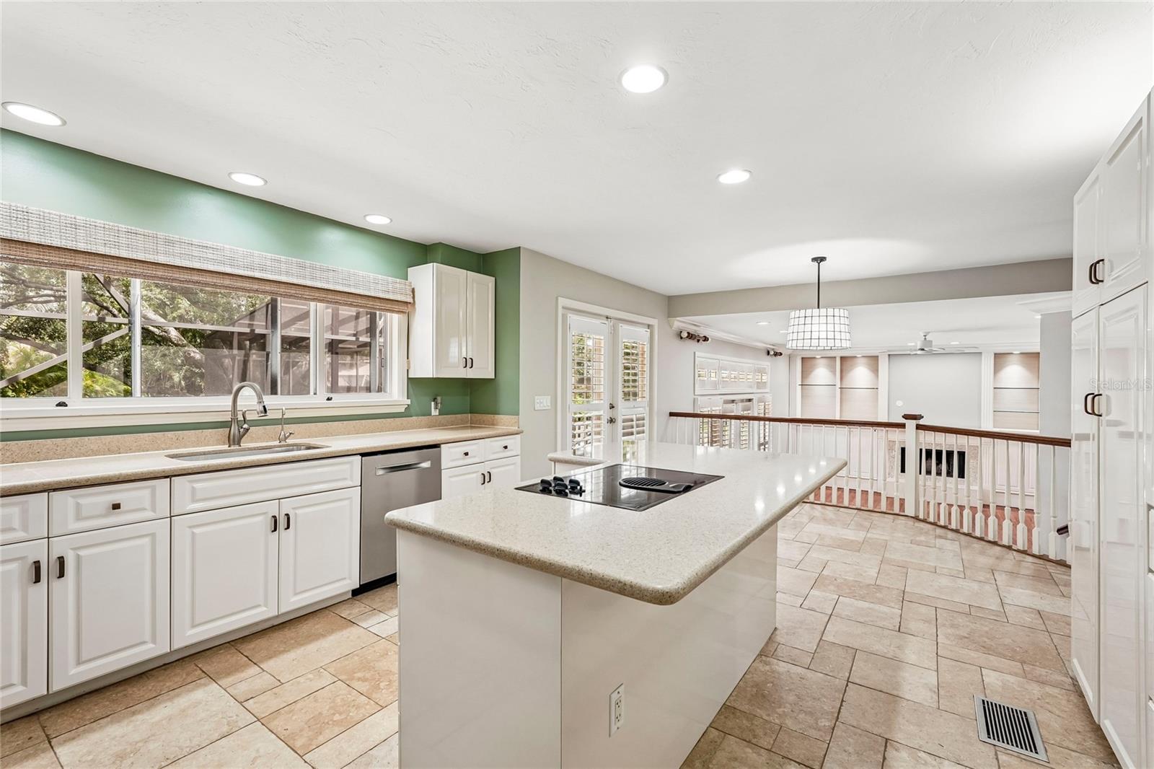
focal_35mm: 16
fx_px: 513
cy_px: 384
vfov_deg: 73.7
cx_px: 577
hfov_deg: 96.7
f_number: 8
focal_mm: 16
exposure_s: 1/20
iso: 400
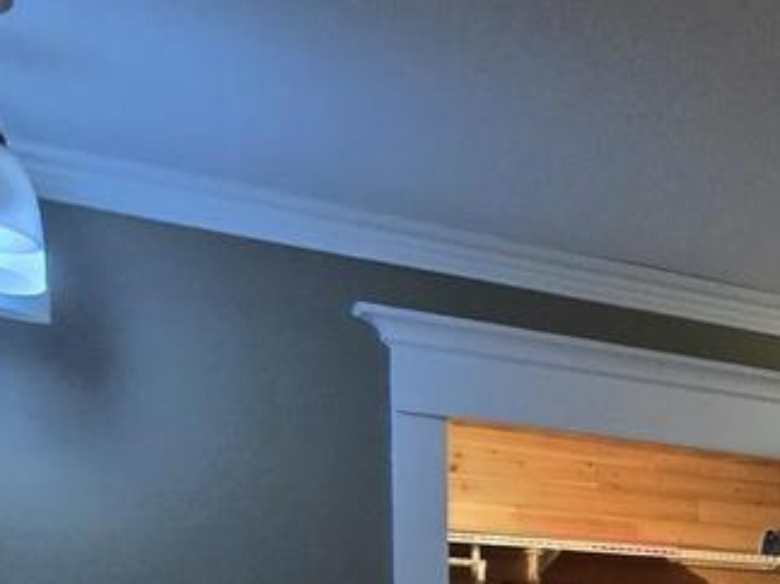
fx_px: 1239
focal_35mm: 55
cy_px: 753
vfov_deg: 23.5
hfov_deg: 21.5
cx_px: 1426
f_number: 2.2
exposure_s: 1/60
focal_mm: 2.2
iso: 320
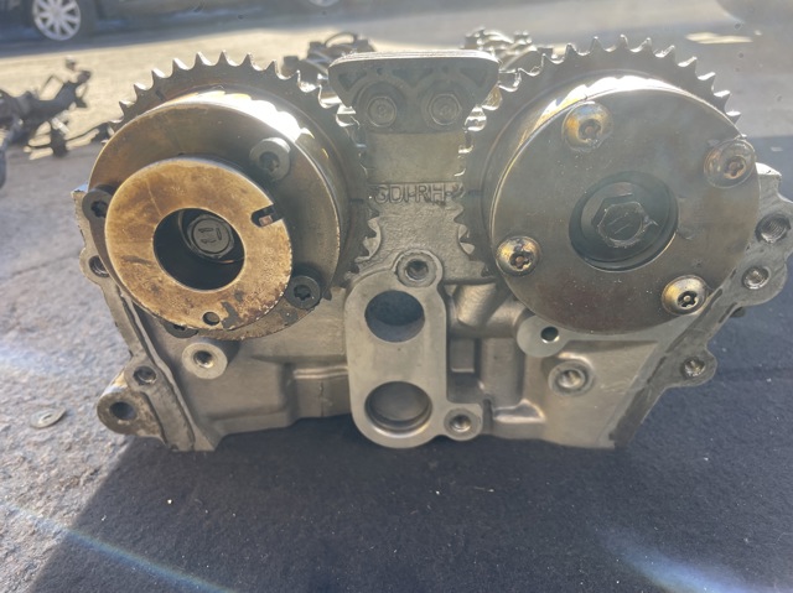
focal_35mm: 26
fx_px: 595
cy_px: 296
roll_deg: +2.7
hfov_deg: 67.3
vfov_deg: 53.0
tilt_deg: -26.0
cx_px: 396
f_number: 1.6
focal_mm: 4.2
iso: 32
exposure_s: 1/306
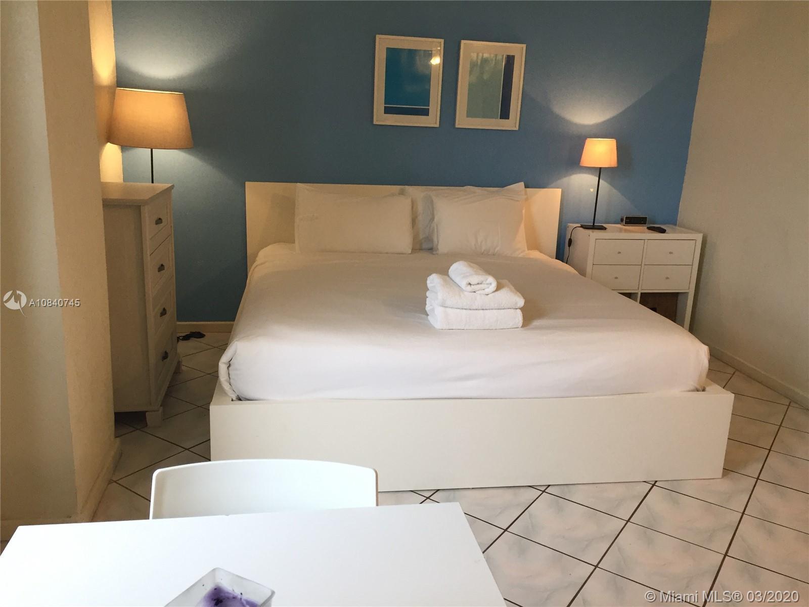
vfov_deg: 48.2
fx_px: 678
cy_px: 304
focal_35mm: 29
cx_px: 404
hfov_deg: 61.7
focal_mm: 4.15
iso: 40
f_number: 2.2
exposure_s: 1/30
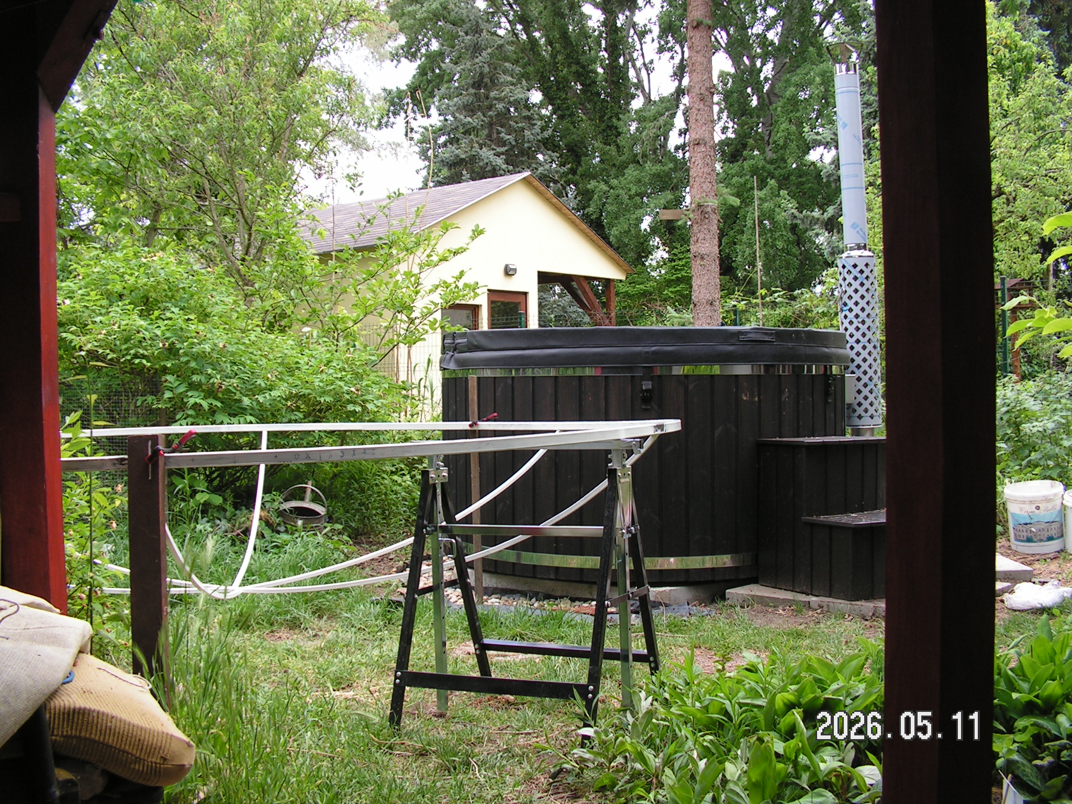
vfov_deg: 39.7
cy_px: 402
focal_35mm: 36
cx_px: 536
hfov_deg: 51.4
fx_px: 1115
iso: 64
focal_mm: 6
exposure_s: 1/160
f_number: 3.2
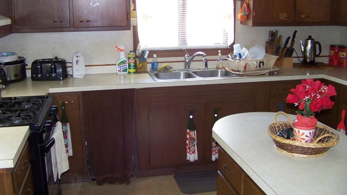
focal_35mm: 40
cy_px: 91
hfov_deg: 50.5
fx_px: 368
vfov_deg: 29.7
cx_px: 171
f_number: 2.8
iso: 200
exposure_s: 1/30
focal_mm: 5.85
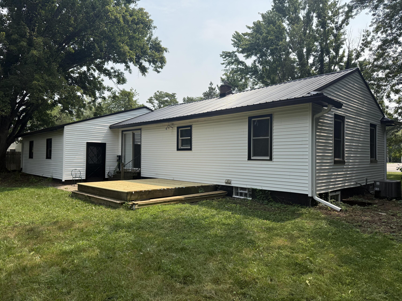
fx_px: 279
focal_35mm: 24
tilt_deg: +1.4
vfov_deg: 56.8
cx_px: 201
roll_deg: -0.5
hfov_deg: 71.6
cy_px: 150
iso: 100
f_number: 1.78
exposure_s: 1/4405
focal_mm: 6.76
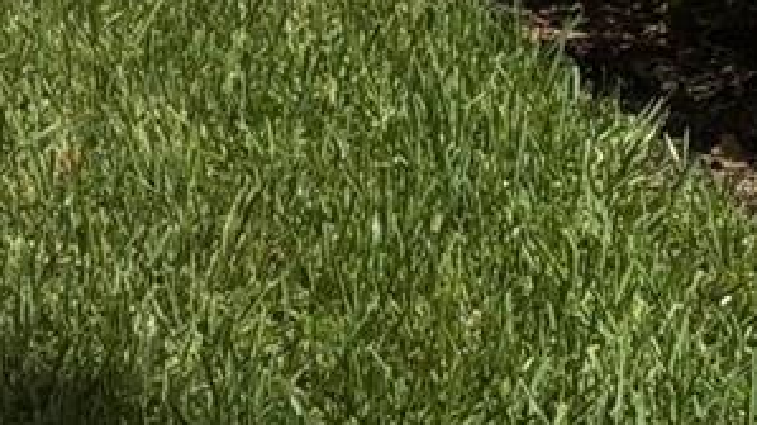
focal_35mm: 163
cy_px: -880
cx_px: -909
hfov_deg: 11.5
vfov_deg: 6.7
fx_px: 3271
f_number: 1.8
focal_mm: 3
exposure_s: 1/4065
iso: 25
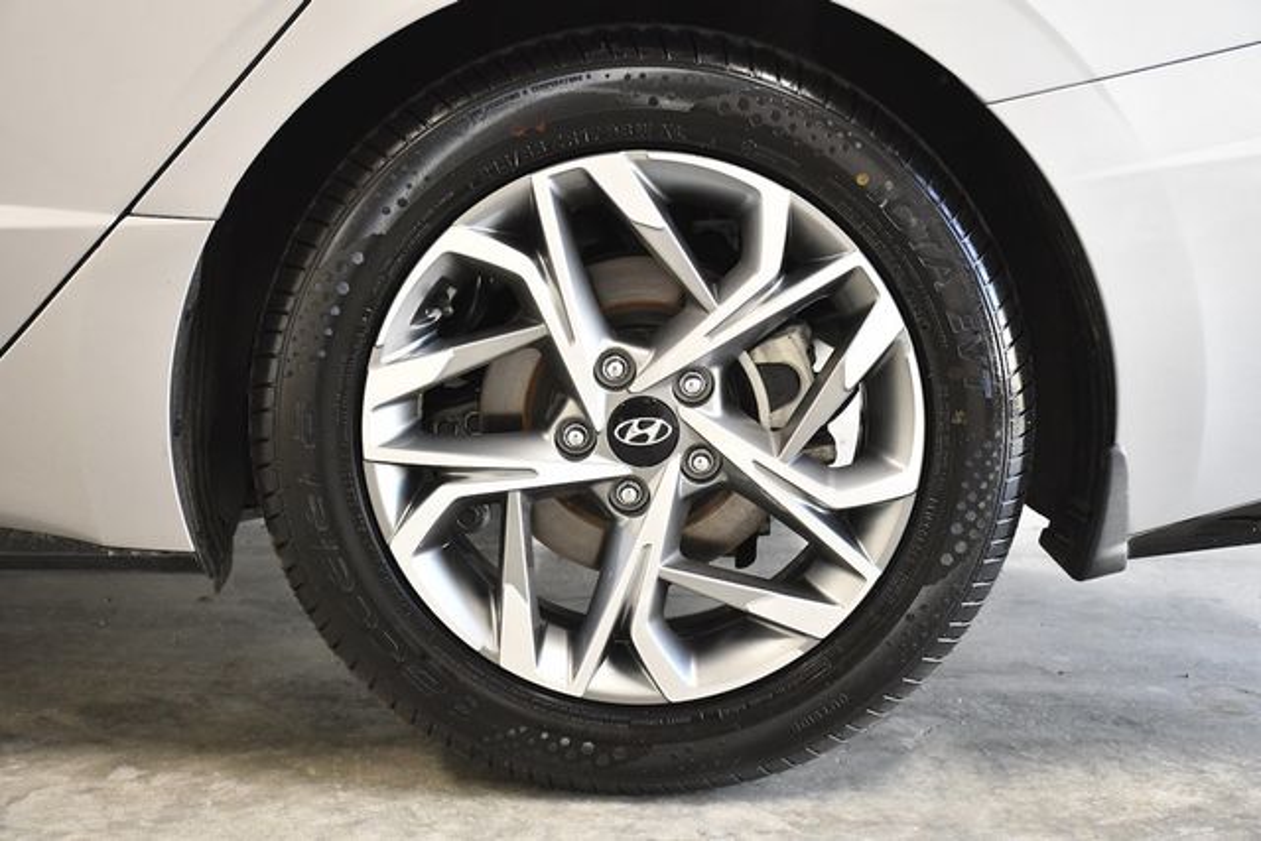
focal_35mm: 57
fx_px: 1997
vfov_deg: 23.8
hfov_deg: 35.0
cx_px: 630
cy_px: 420
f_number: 4.2
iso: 2500
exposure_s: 1/320
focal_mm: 38
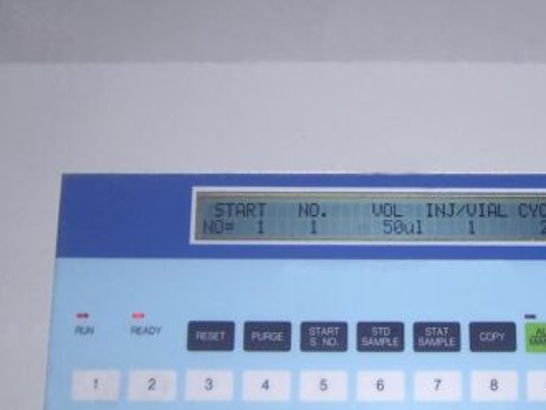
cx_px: 392
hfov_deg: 27.8
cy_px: 208
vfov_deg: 21.3
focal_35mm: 69
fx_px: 1089
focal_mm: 6.2
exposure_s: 1/60
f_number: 2.7
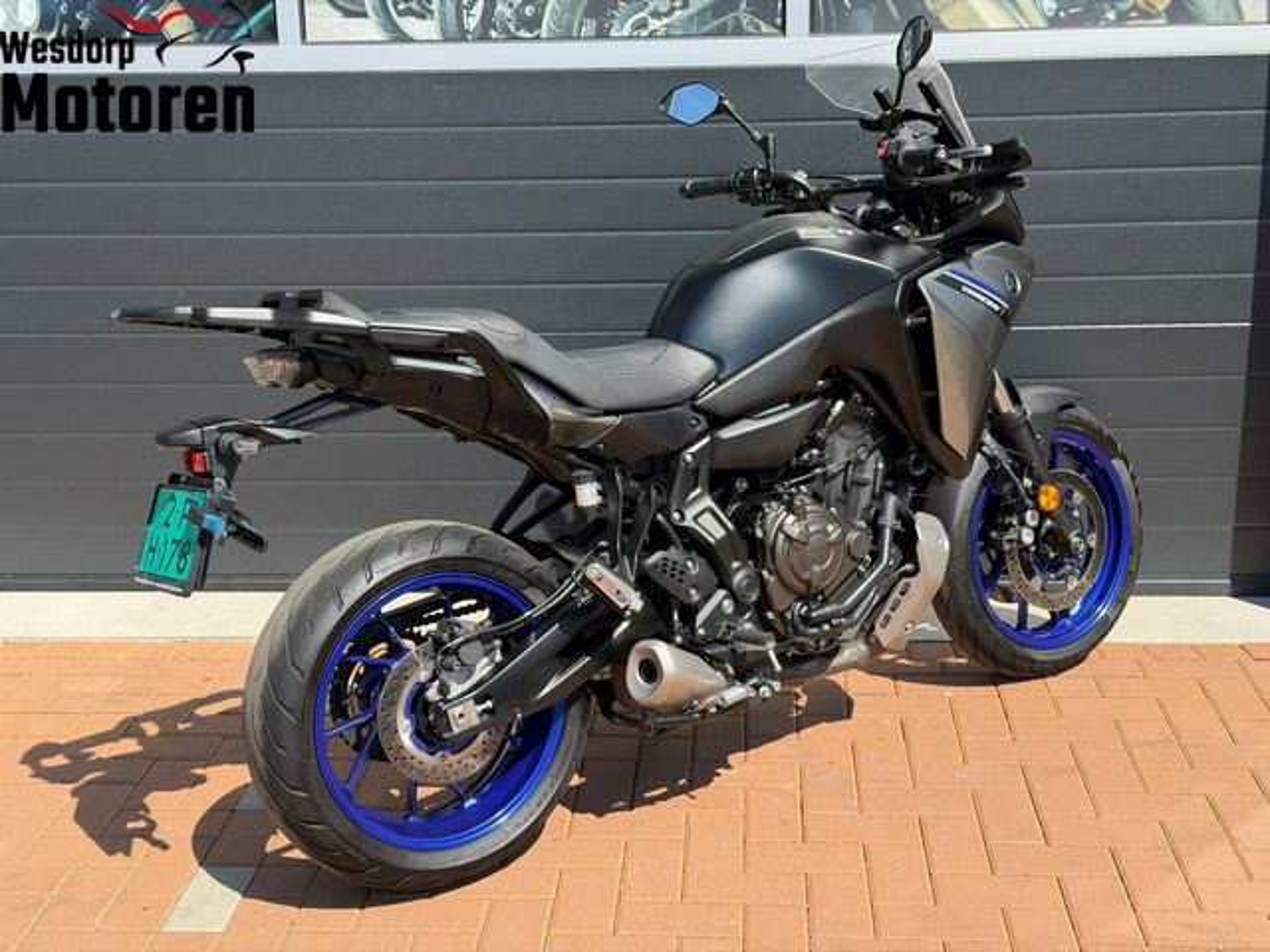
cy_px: 476
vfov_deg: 30.3
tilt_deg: -14.7
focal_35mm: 48
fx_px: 1761
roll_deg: +1.6
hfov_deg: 39.7
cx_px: 635
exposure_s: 1/2494
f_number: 1.78
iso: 80
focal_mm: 6.76
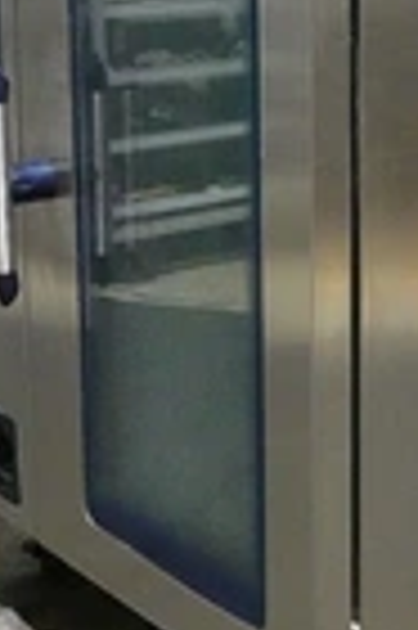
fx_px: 1693
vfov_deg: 20.8
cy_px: 140
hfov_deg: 14.0
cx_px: 351
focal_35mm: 97
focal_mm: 12.51
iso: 3200
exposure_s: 1/40
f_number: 4
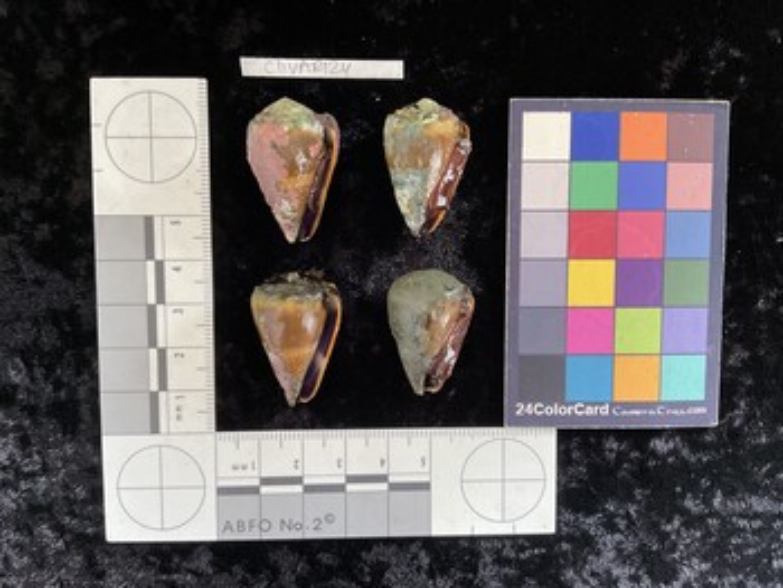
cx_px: 392
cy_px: 294
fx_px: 656
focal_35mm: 29
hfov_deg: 61.6
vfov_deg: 48.3
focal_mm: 3
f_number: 1.8
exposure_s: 1/60
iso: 160
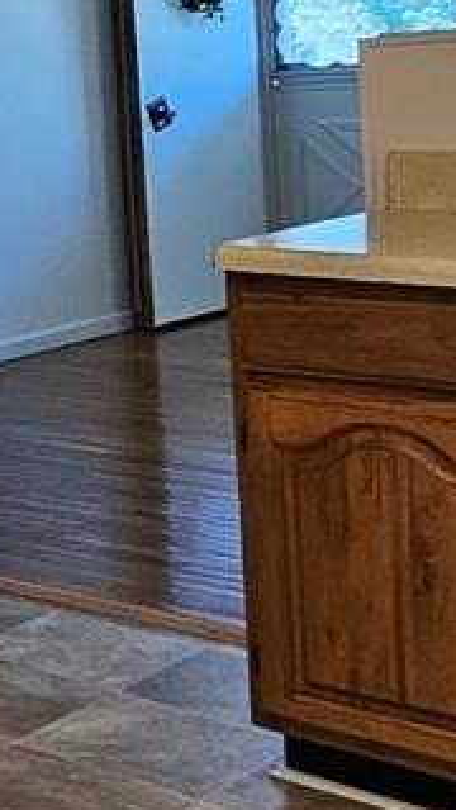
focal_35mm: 68
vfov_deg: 30.2
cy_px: 154
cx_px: -669
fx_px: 1462
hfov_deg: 13.0
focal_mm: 2.2
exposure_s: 1/60
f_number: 2.2
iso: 125
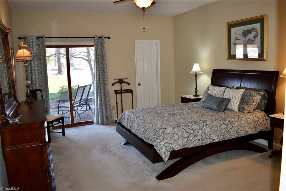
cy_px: 96
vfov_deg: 43.6
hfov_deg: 61.9
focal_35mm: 30
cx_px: 143
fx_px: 238
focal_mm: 20
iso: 800
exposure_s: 1/200
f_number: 4
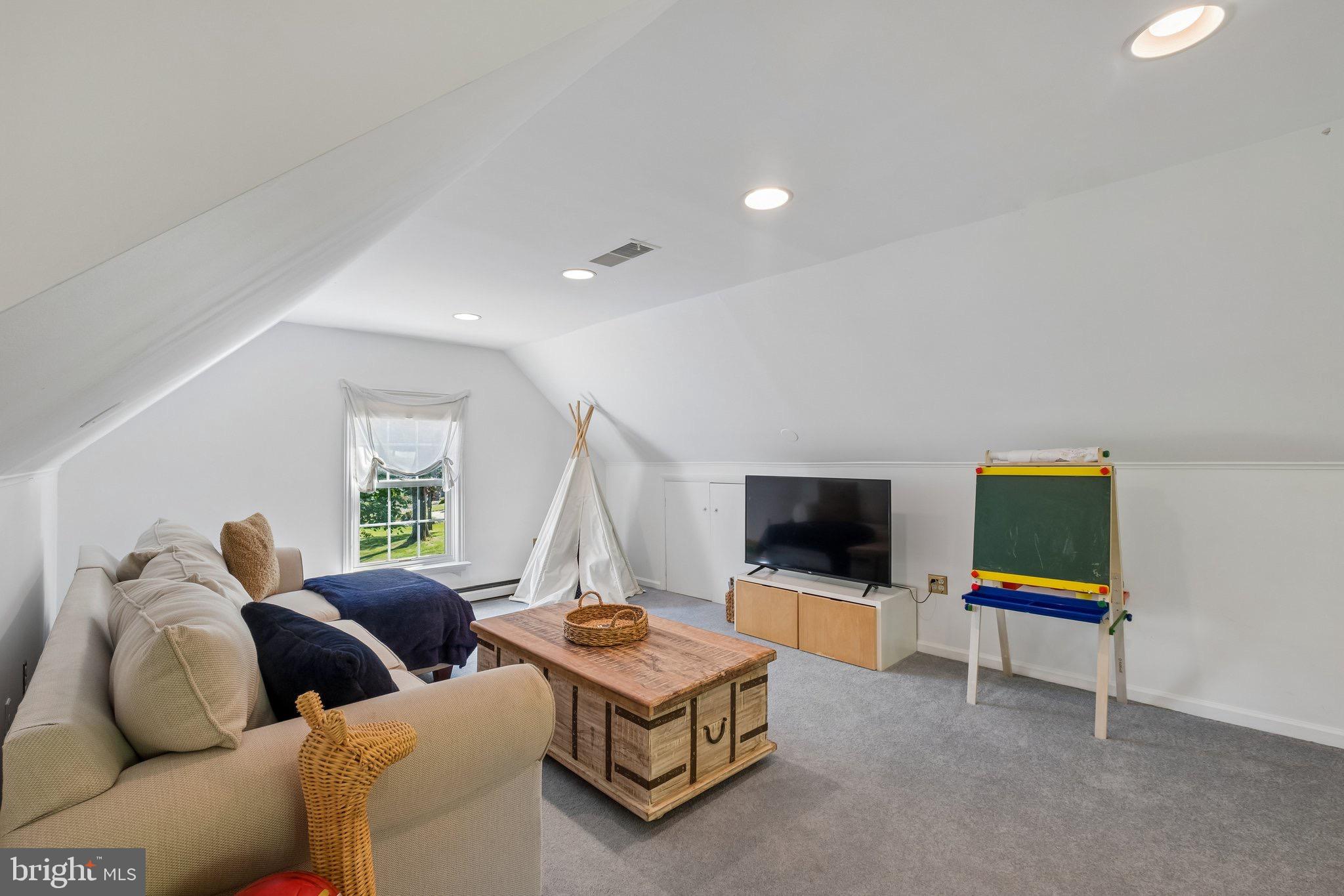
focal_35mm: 15
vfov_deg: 77.3
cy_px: 448
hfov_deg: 100.4
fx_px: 560
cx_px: 672
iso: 250
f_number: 8
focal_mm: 10
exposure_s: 1/6
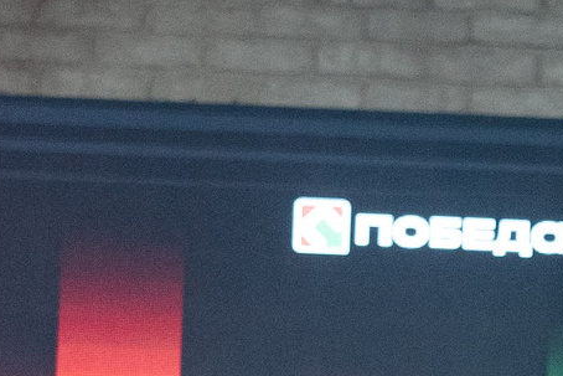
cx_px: 599
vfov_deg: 3.4
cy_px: 1048
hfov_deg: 5.2
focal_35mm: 395
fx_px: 6179
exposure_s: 1/160
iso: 2500
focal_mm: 70
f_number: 3.5
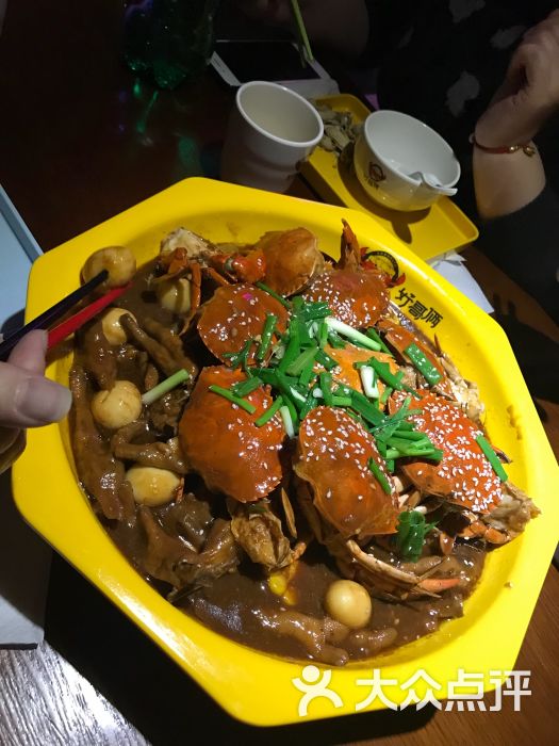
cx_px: 280
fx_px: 603
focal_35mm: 28
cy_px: 373
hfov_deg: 49.7
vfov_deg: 63.4
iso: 100
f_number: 1.8
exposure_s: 1/14
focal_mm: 3.99
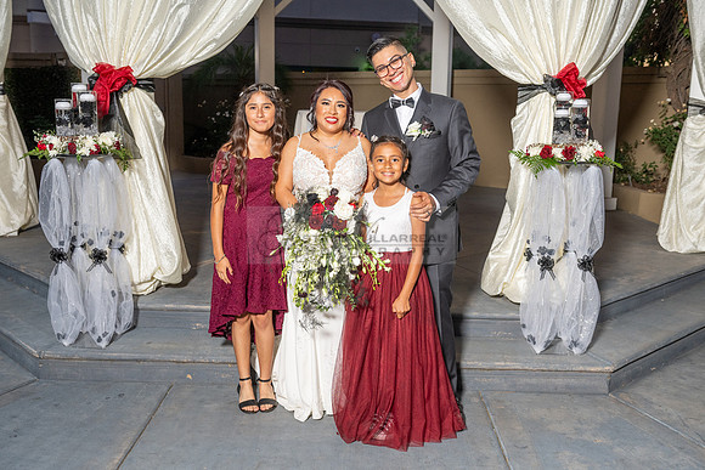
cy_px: 234
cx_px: 346
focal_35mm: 37
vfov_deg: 36.3
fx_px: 717
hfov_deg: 52.3
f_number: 4.5
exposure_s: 1/200
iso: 640
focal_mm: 35
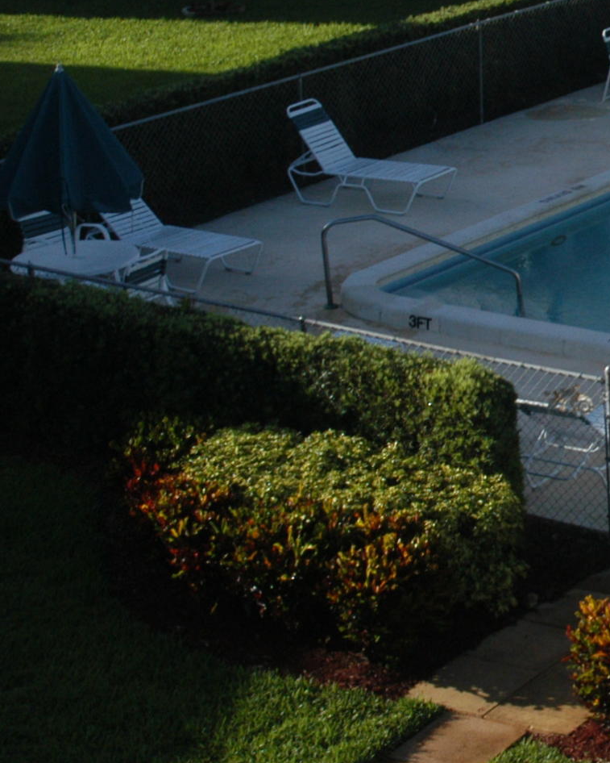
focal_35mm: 107
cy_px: 206
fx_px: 2414
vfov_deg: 17.9
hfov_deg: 13.2
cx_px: 1028
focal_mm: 24
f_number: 9
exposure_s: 1/500
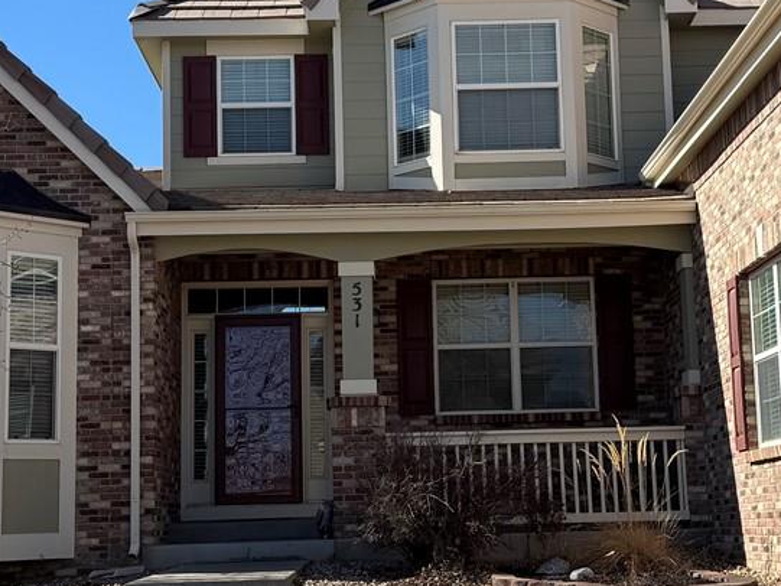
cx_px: 449
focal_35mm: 71
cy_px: 270
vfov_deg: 20.7
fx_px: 1602
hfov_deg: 27.4
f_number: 1.78
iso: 80
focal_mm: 6.76
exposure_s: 1/3413
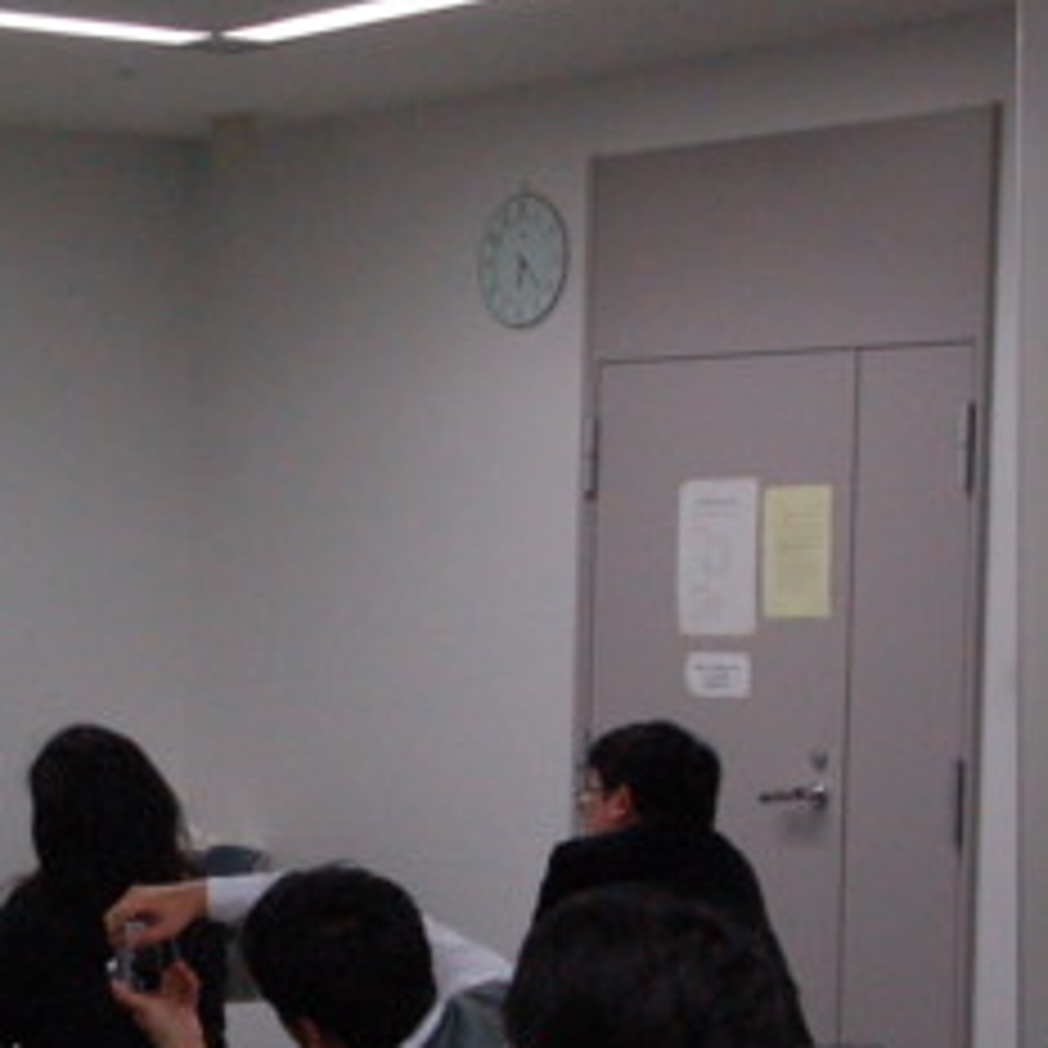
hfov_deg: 16.0
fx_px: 3596
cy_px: 751
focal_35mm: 105
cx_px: -148
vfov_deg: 16.5
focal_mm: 24
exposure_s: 1/200
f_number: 7.1
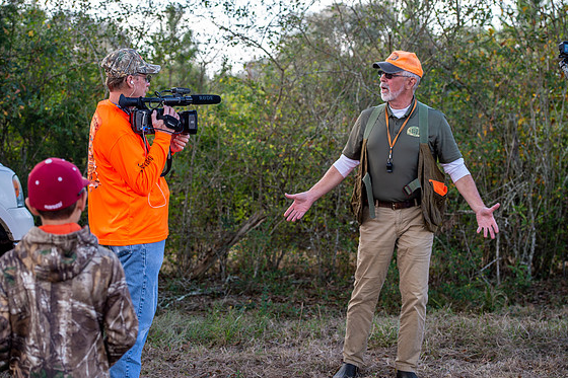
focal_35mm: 88
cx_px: 282
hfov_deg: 23.1
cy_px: 193
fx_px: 1388
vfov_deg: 15.5
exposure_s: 1/200
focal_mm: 85
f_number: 5
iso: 200
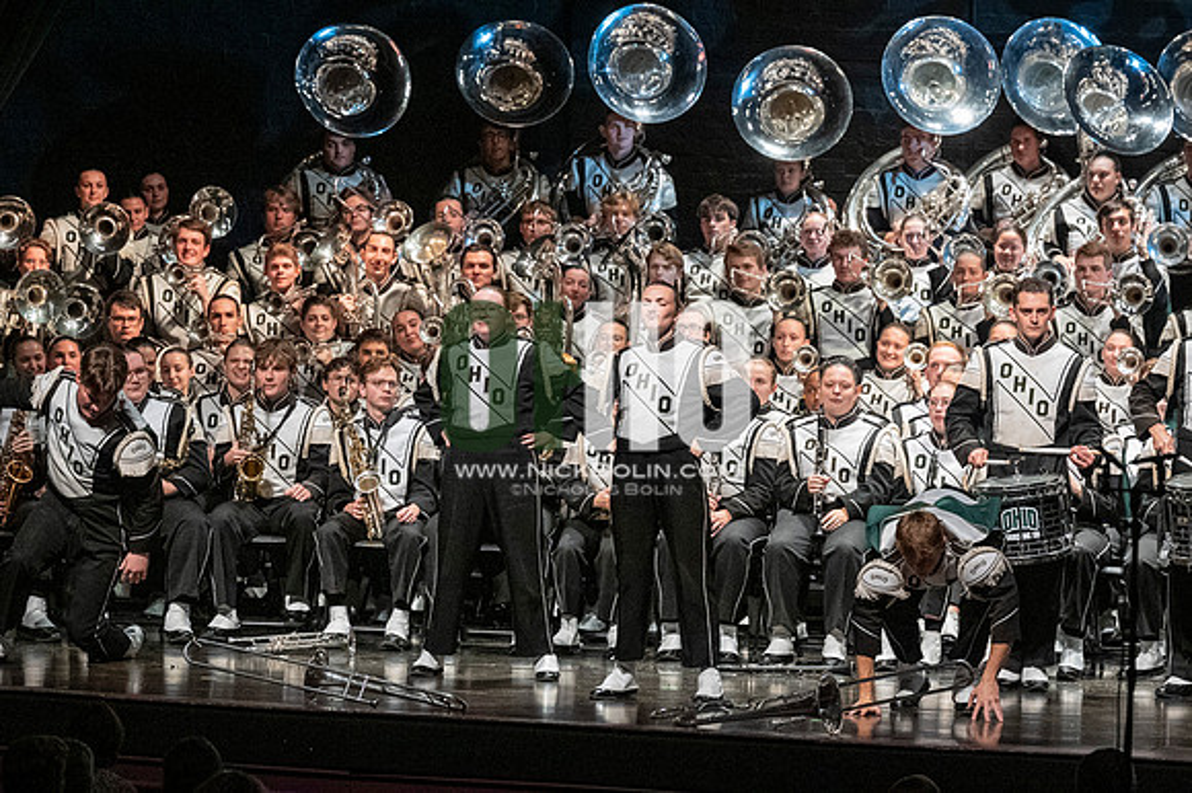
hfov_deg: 10.2
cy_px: 396
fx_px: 6684
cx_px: 596
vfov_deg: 6.8
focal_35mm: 202
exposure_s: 1/500
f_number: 4
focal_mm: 135
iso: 4000
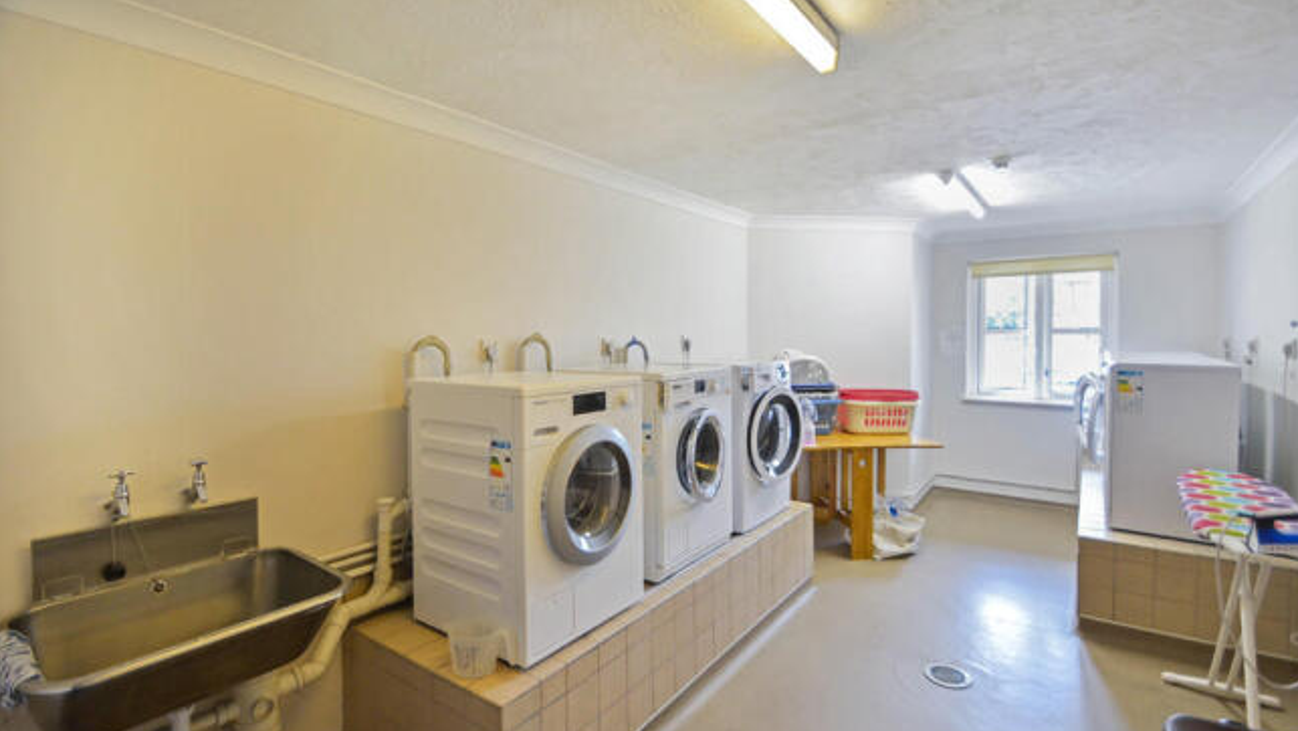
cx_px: 659
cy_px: 389
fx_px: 551
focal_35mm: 16
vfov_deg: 67.1
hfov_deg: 99.4
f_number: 4
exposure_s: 1/60
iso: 640
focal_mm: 10
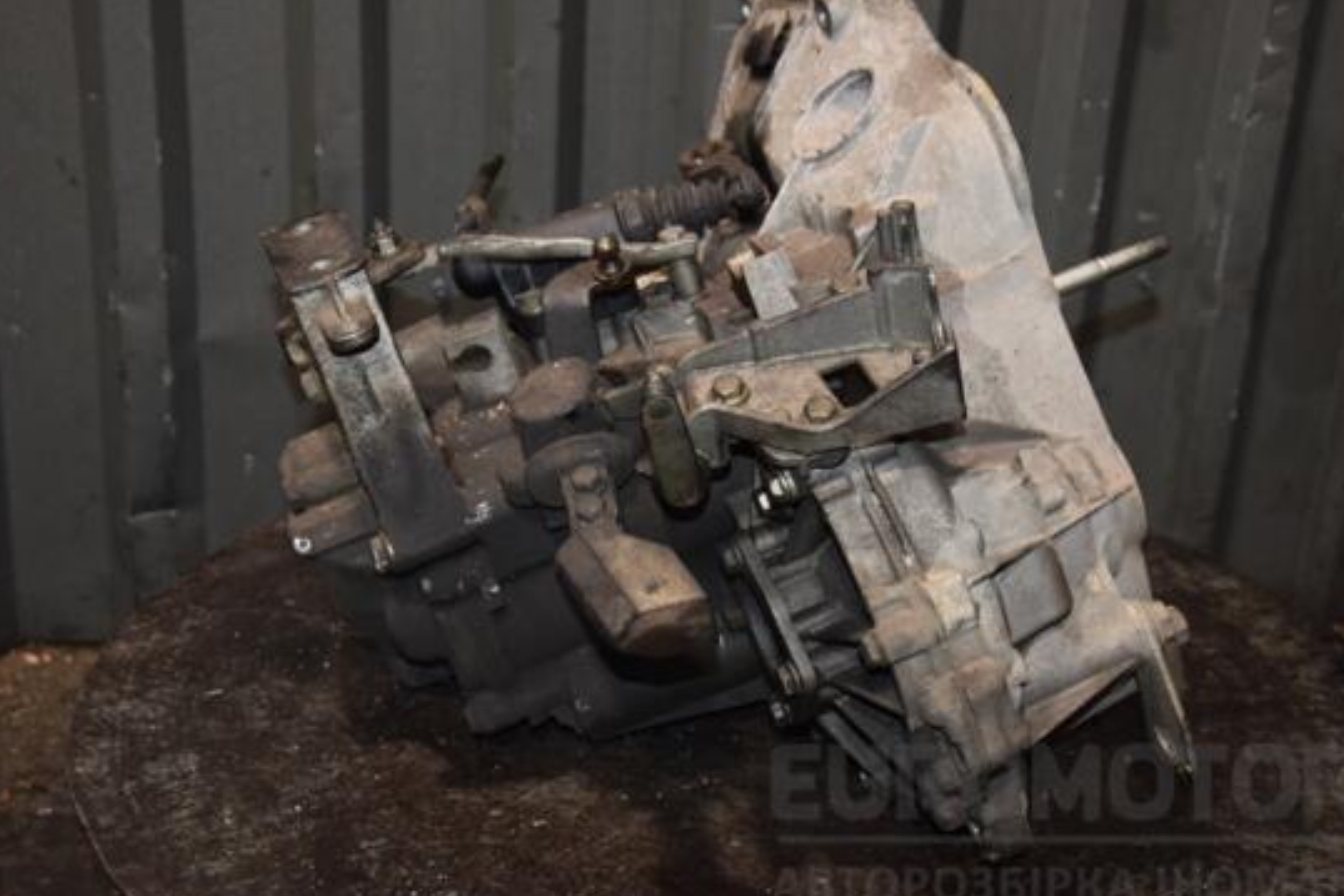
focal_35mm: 59
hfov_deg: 34.2
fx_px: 2187
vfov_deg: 23.2
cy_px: 449
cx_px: 724
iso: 800
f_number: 5
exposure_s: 1/60
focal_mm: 35
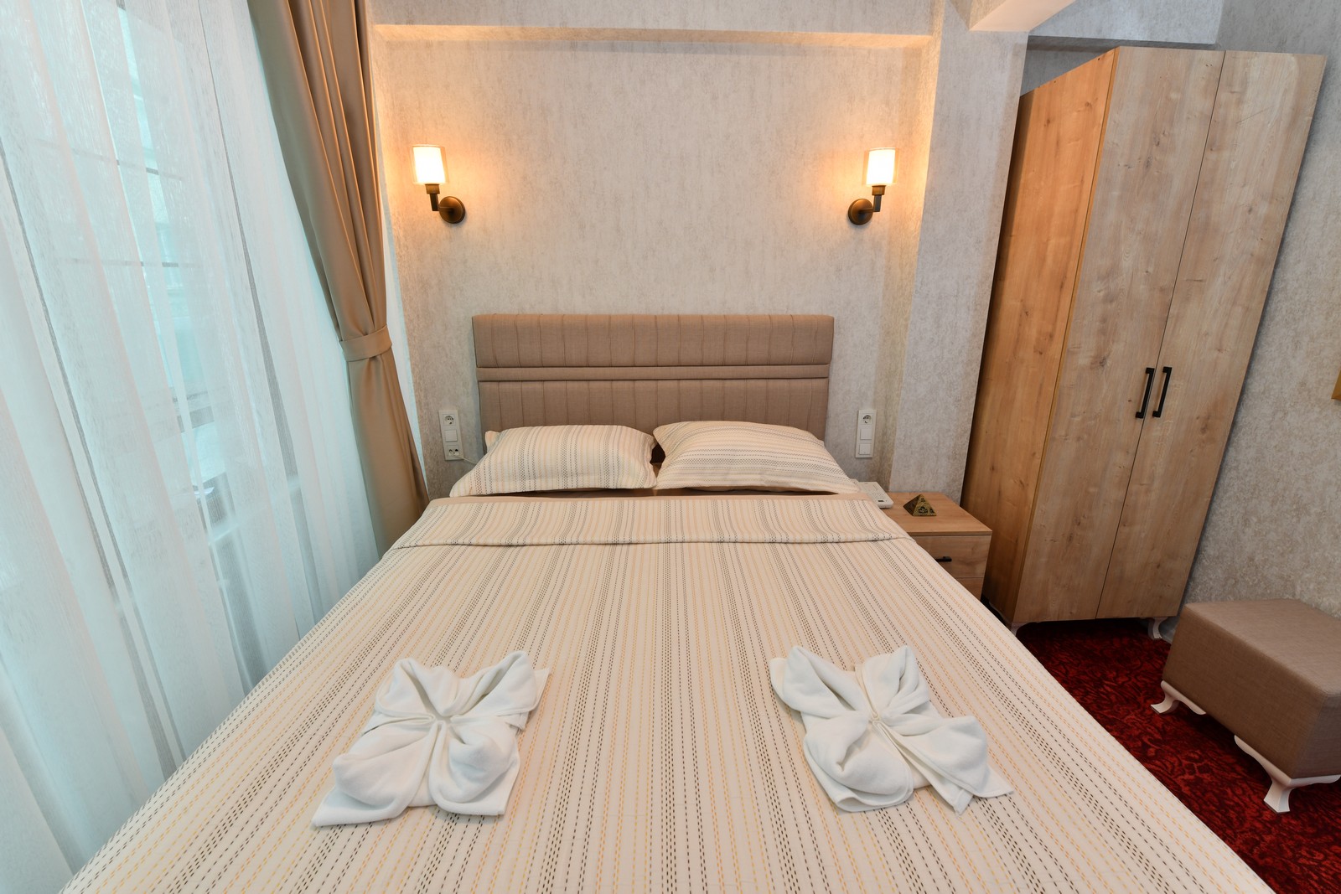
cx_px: 670
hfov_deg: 104.2
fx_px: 522
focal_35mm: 14
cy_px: 447
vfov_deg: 81.2
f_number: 11
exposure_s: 1/5
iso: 200
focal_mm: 14
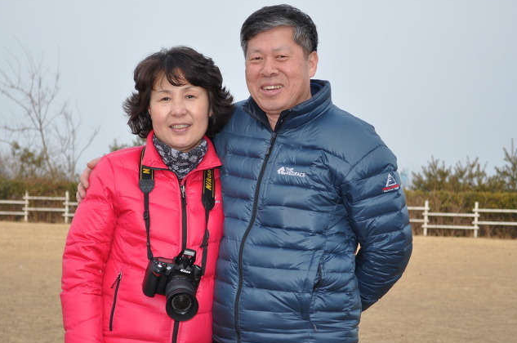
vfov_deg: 14.7
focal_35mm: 93
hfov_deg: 21.9
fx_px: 1334
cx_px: 245
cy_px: 192
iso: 200
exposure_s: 1/200
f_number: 6.3
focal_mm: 52
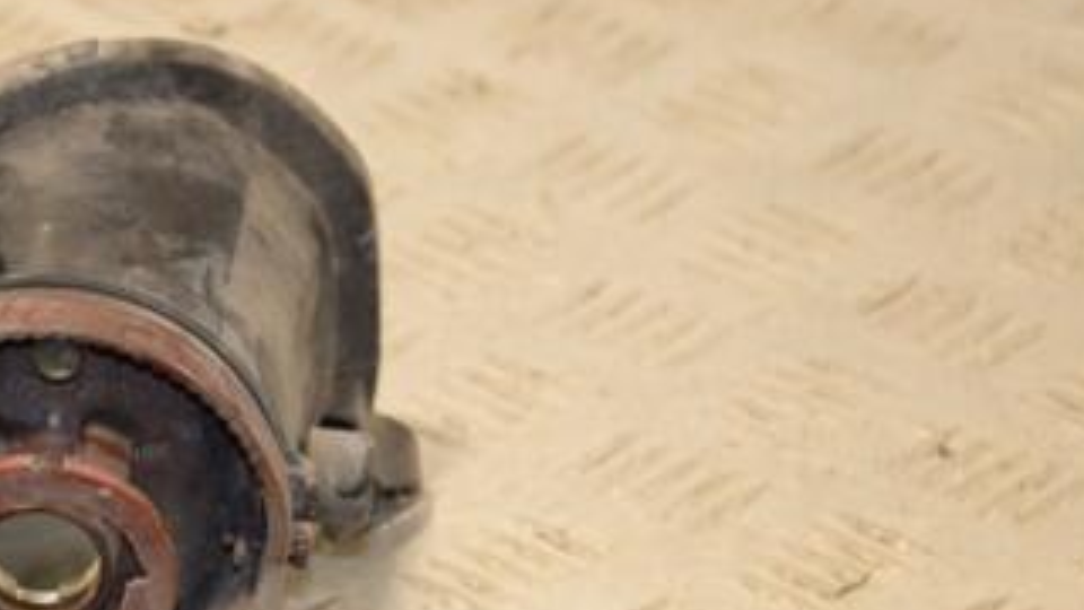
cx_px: 139
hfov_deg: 10.4
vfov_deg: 5.9
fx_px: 5921
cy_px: 312
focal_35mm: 206
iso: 800
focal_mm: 70
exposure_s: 1/200
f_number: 6.3
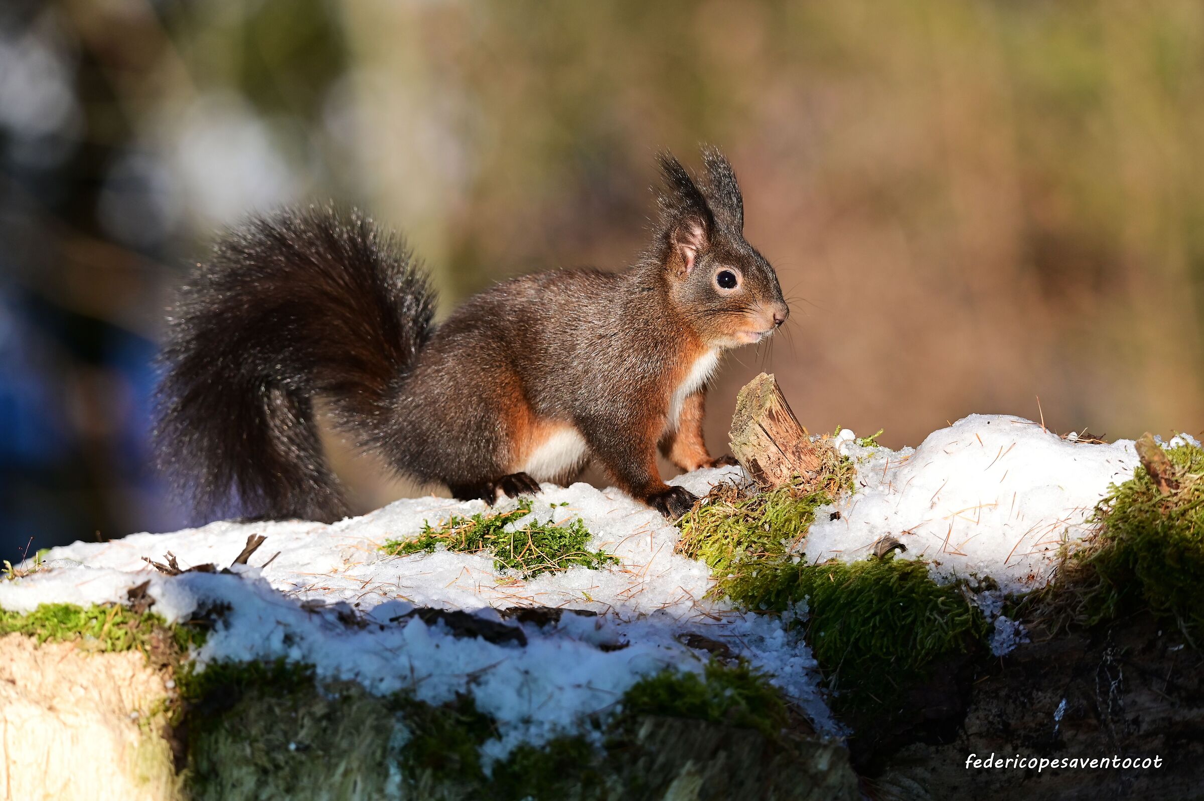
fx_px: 11364
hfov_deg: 6.1
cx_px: 602
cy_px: 400
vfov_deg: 4.0
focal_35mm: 340
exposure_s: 1/1000
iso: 560
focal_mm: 340
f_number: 8
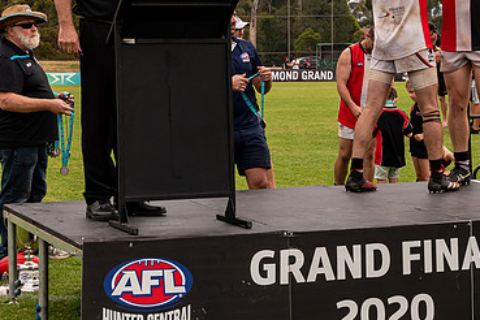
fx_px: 1360
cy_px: 58
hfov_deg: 19.9
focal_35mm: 102
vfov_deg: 13.3
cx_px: 341
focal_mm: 34
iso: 400
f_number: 6.3
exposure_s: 1/320
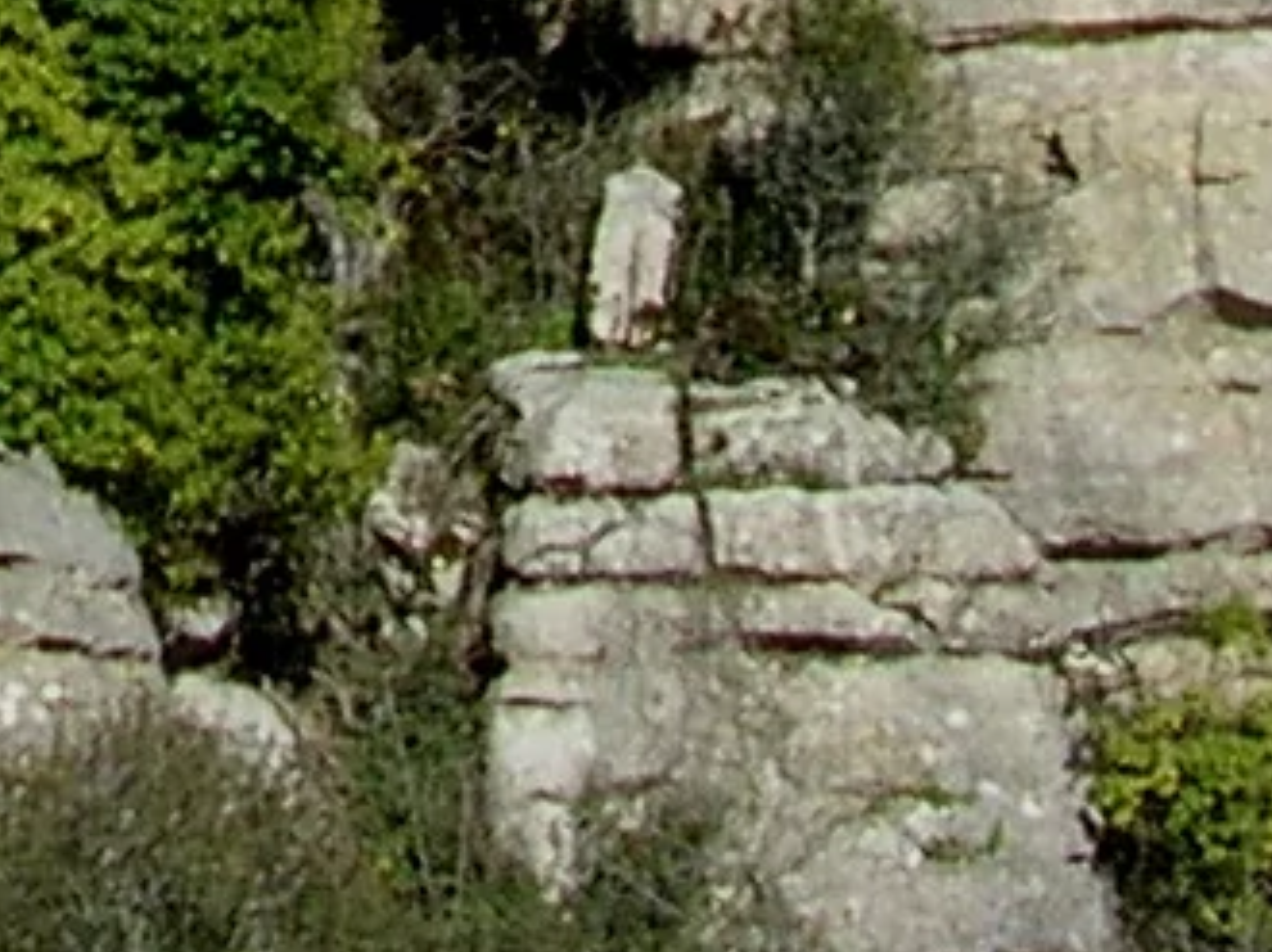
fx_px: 8923
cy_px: -1754
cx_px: -605
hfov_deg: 8.0
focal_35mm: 243
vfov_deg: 5.8
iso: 50
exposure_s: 1/273
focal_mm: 5.8
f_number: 5.6
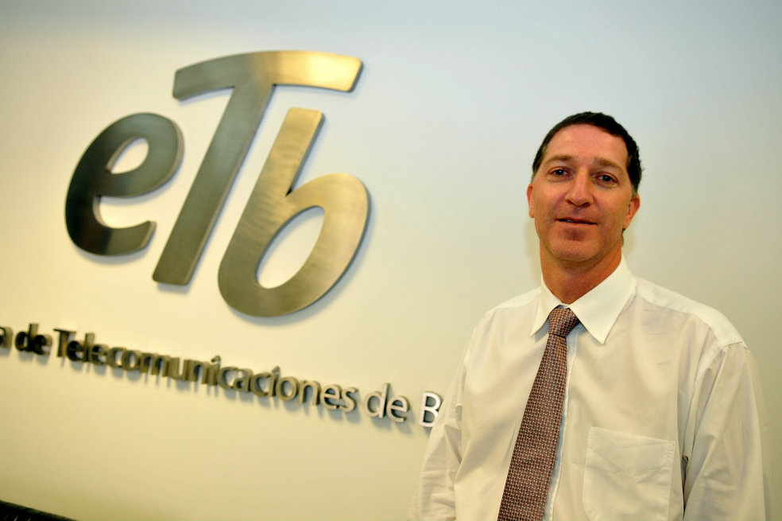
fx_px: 749
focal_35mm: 34
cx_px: 391
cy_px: 260
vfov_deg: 38.3
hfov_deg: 55.1
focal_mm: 23
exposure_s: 1/80
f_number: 3.5
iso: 500
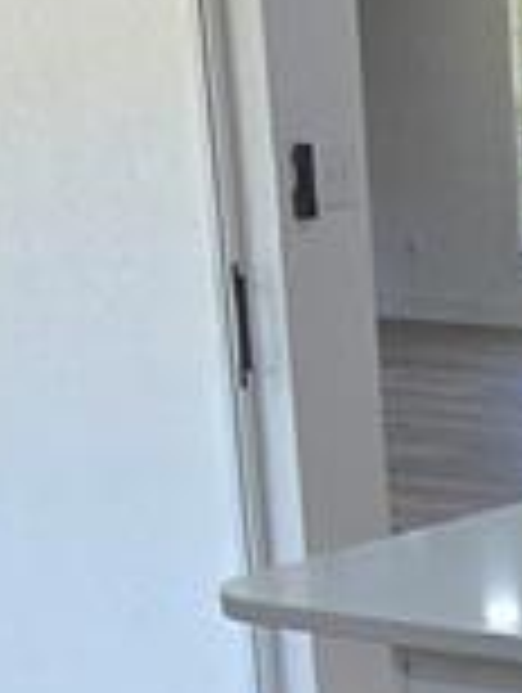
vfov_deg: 18.6
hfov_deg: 12.9
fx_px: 2025
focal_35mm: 101
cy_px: 792
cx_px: 1030
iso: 80
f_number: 2.2
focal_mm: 2.2
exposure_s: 1/120
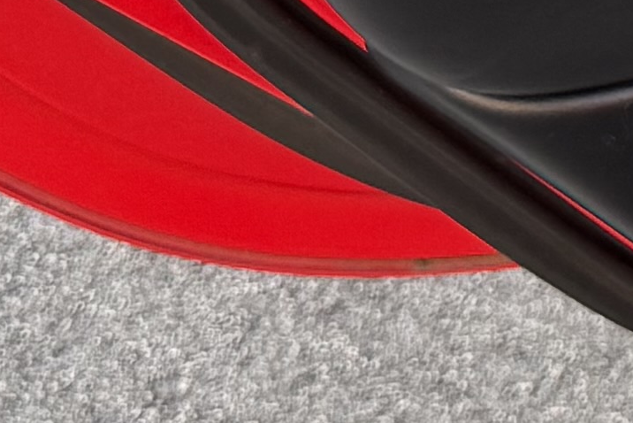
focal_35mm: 199
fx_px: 3500
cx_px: 1598
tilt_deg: -26.0
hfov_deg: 9.1
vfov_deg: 6.4
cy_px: -820
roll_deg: -3.5
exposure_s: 1/121
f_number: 1.78
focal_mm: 6.76
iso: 125
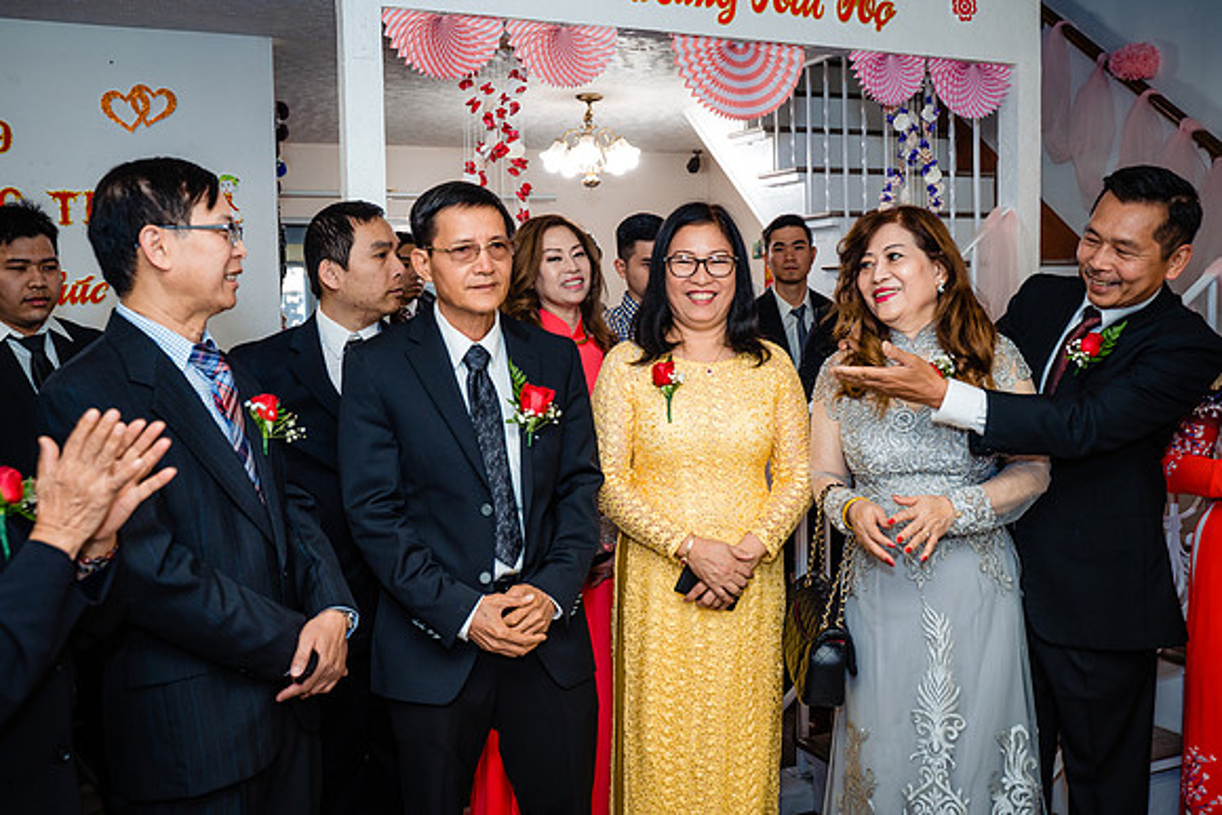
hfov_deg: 54.4
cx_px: 611
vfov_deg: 37.9
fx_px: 1188
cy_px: 408
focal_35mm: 35
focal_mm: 35
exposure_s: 1/160
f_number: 4
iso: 1250
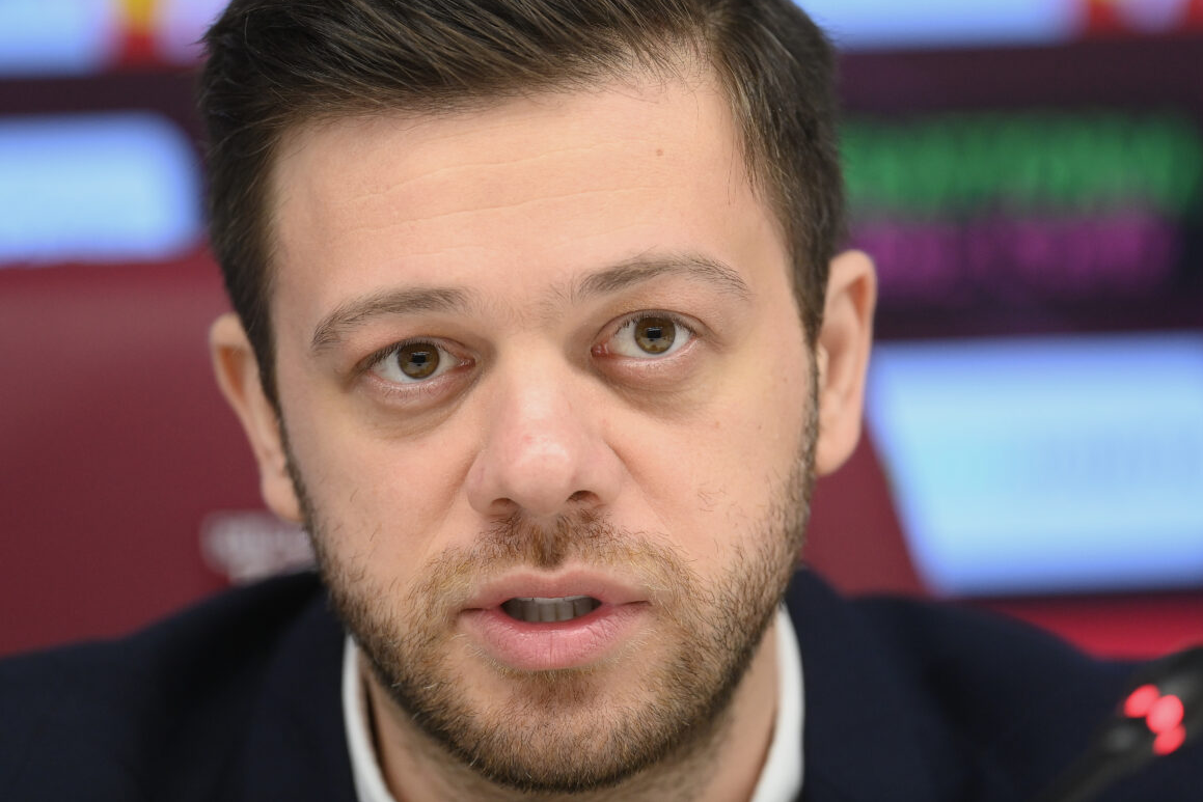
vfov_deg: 2.8
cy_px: 320
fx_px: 16141
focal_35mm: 483
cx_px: 644
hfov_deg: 4.3
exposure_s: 1/400
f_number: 3.5
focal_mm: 400
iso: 2500
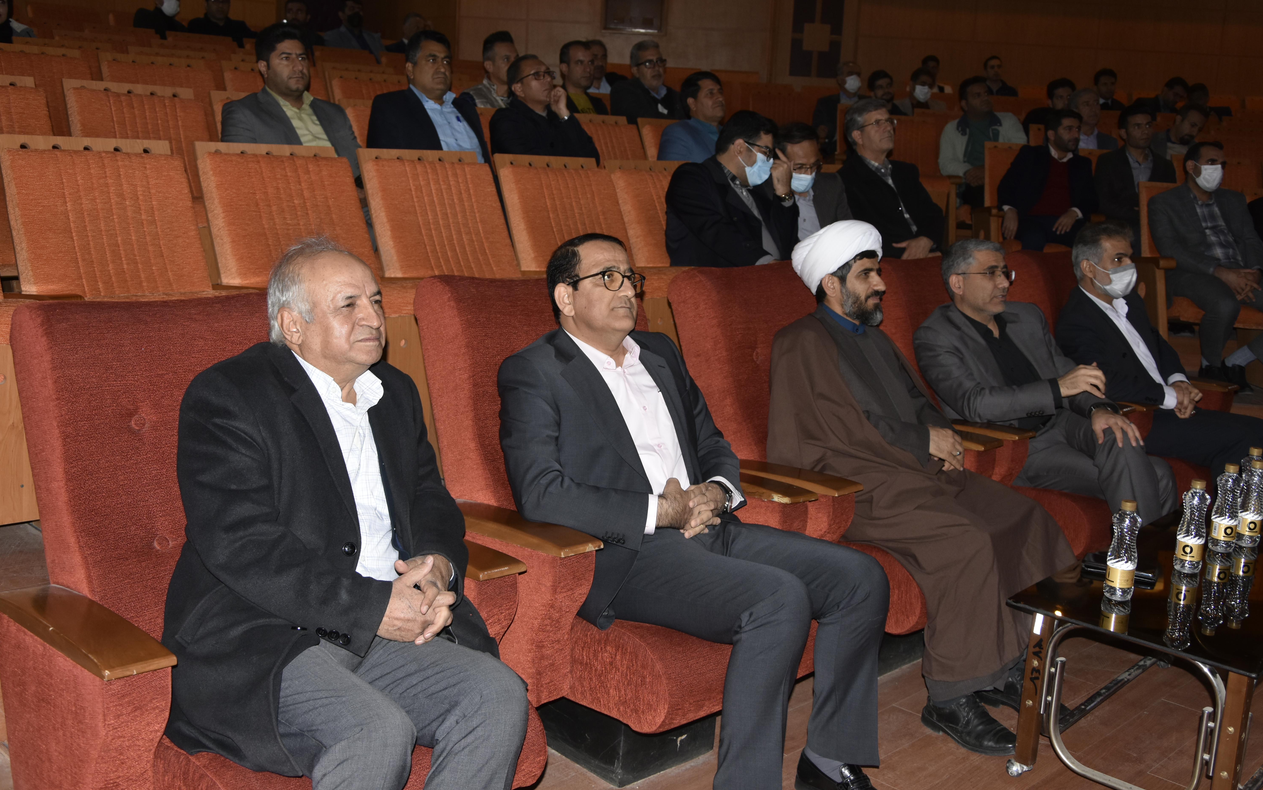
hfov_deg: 52.7
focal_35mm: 37
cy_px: 379
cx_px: 632
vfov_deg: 34.4
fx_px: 1274
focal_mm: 24
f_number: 4.8
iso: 560
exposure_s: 1/60
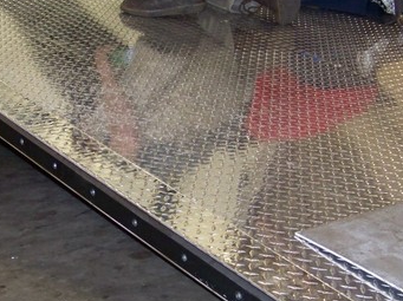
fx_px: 861
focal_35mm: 74
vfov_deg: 19.8
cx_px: 216
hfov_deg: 26.3
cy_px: 201
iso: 200
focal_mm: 5.85
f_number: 2.8
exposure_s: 1/30
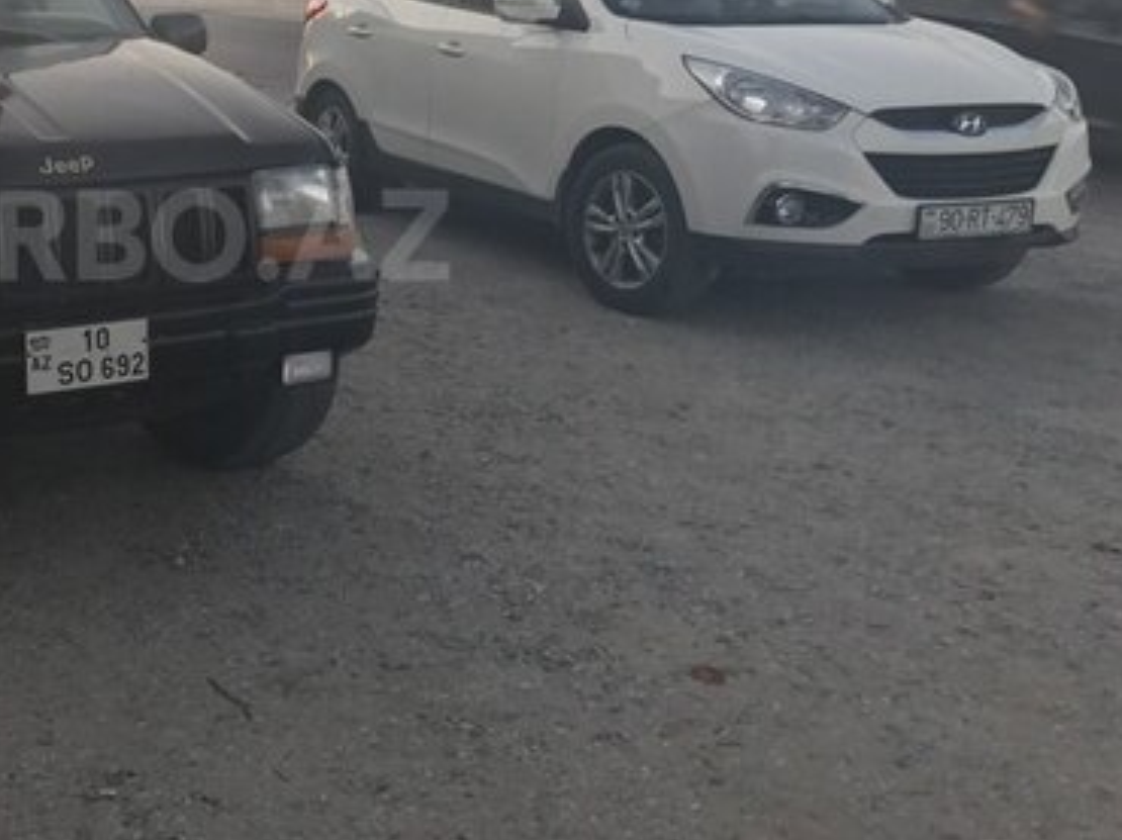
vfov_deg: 28.7
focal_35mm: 50
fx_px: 1620
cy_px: 235
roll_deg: +0.5
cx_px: 139
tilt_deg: -11.4
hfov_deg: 36.2
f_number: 1.8
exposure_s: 1/100
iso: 20
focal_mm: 3.99
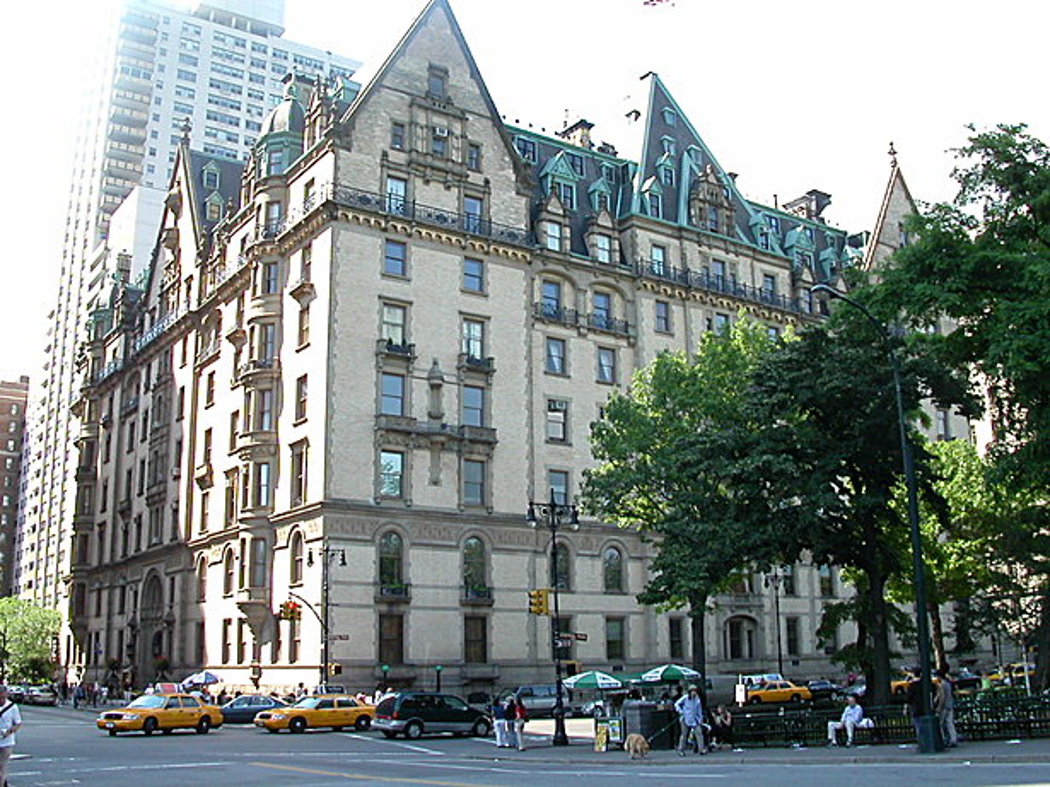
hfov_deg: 50.1
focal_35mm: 37
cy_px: 394
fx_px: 1122
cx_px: 525
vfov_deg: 38.7
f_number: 4.5
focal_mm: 5.6
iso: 141
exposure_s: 1/180
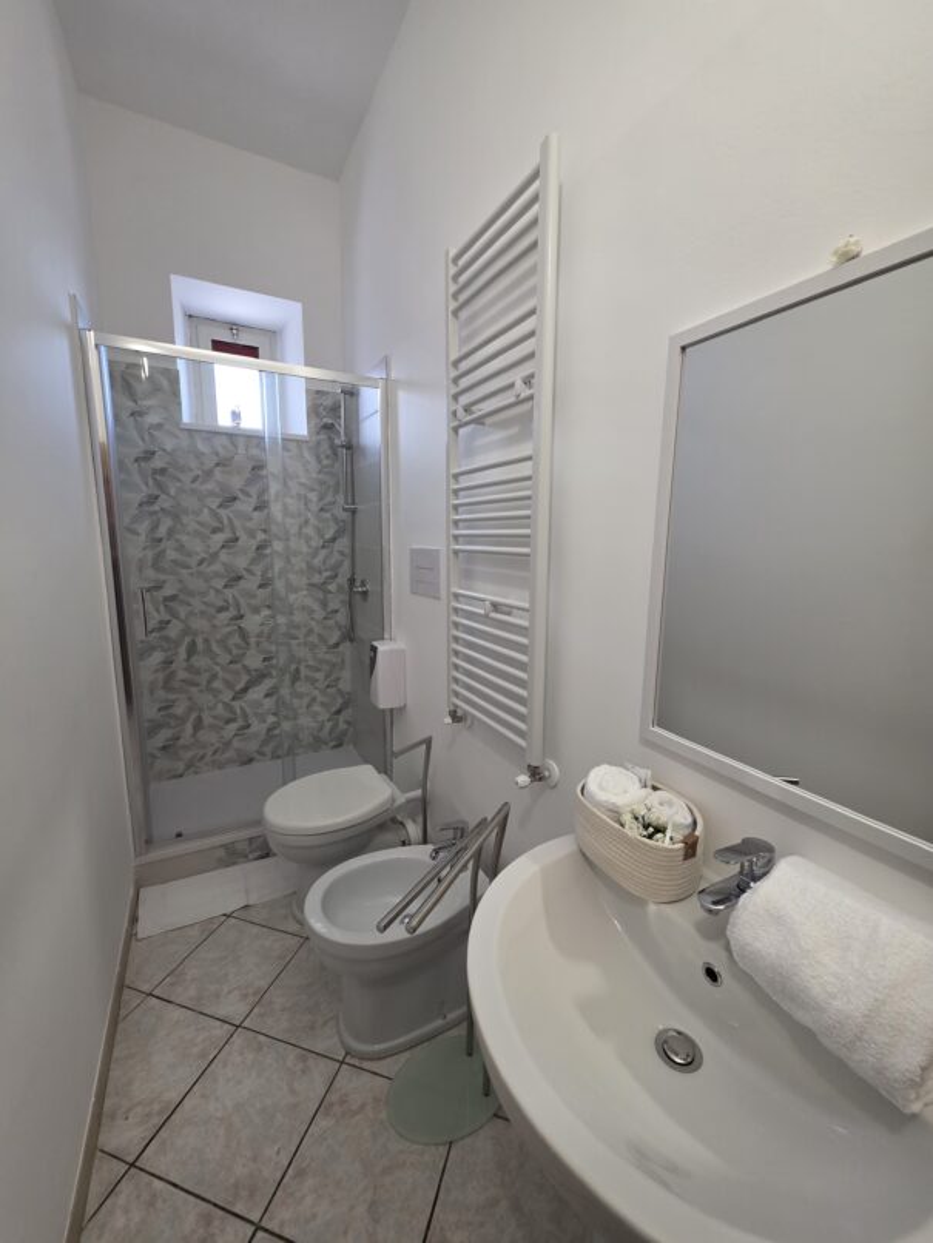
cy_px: 622
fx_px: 467
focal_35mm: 13
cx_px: 466
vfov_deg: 106.2
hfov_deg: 89.9
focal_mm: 2.2
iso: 160
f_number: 1.9
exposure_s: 1/100
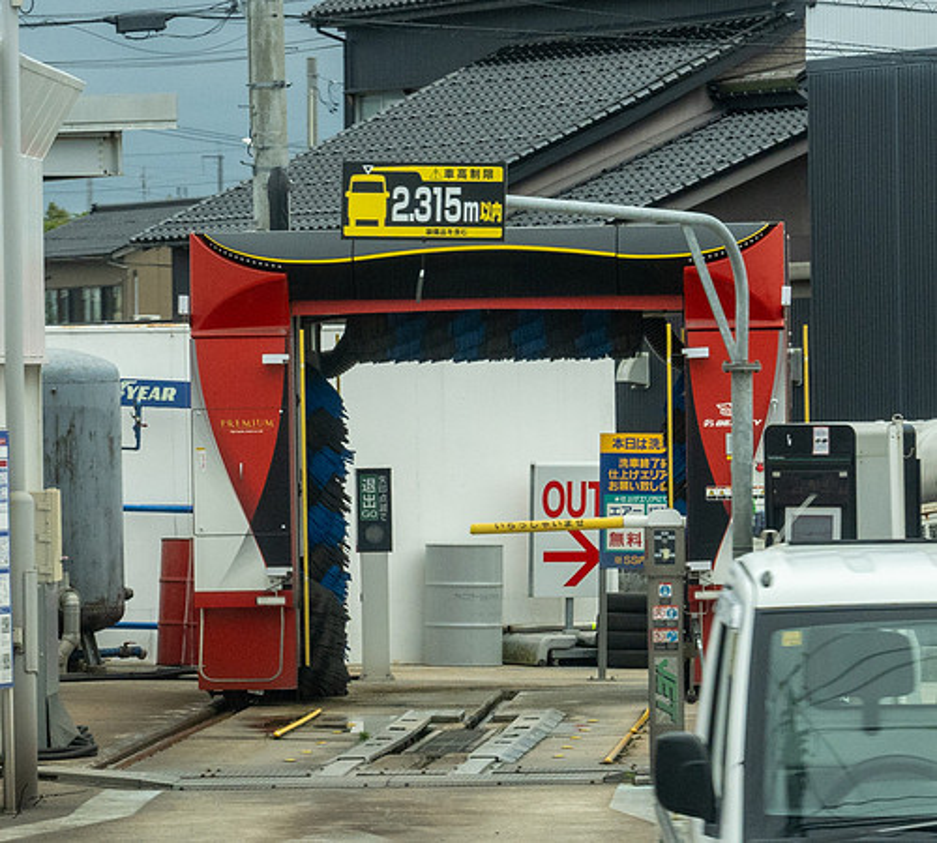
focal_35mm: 233
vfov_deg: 7.1
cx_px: 252
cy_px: 505
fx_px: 6775
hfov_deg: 7.9
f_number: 11
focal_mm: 70
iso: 640
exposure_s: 1/500
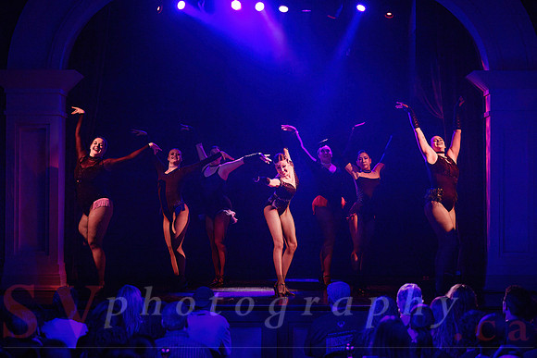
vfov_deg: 15.2
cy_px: 179
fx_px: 1343
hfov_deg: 22.6
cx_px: 268
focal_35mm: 90
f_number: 2.8
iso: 1600
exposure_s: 1/200
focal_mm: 90
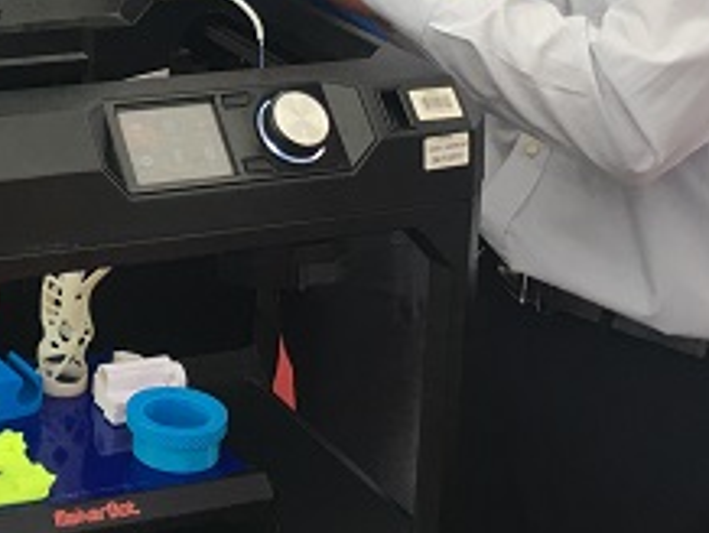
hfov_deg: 20.5
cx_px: 16
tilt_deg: -8.5
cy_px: -223
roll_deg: -3.0
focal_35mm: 93
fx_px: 1907
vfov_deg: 15.0
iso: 25
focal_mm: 4.15
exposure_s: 1/33
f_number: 2.2
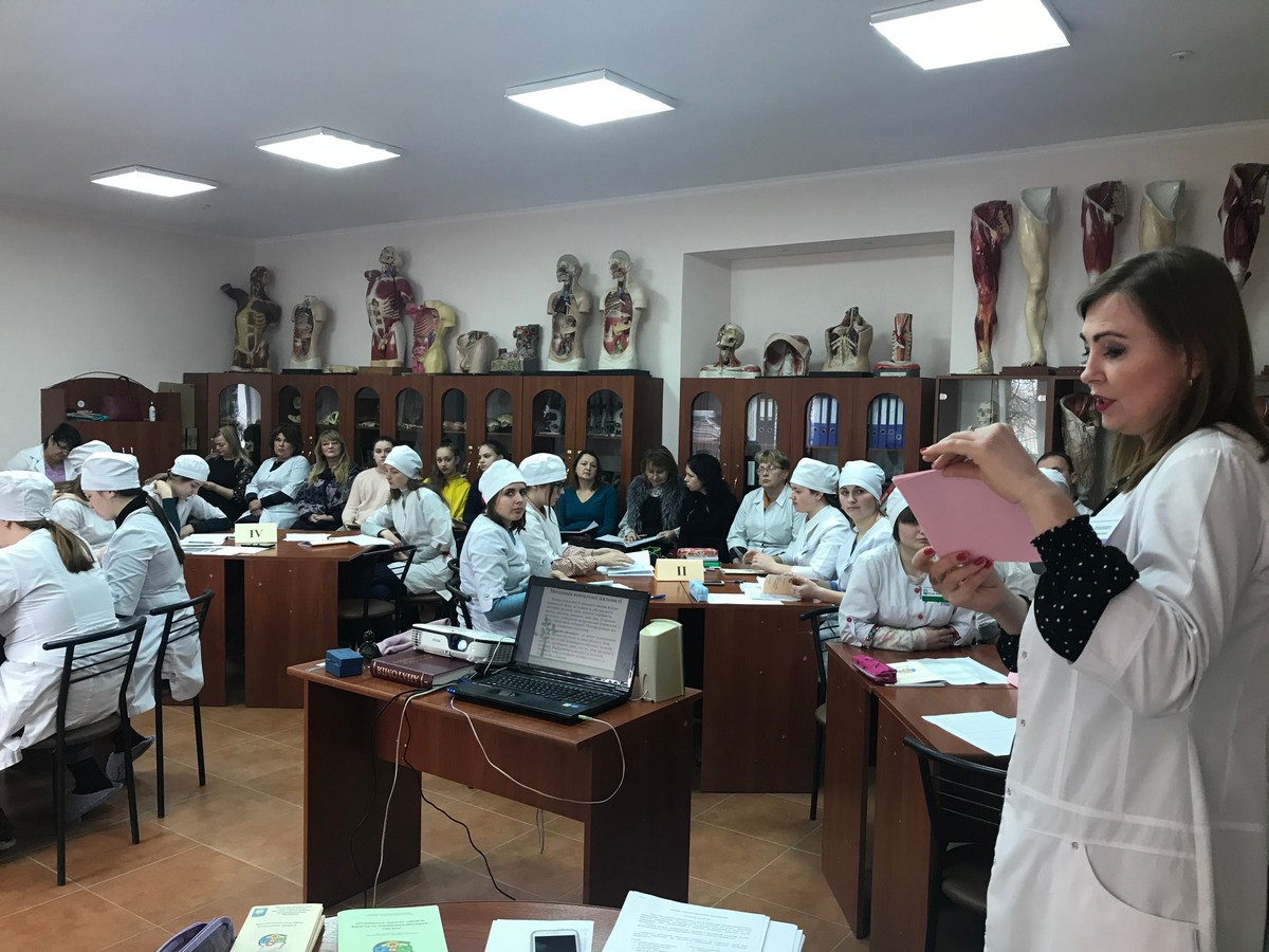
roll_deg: -1.7
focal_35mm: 28
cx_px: 634
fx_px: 1026
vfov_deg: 49.7
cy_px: 476
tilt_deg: -4.3
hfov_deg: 63.4
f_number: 1.8
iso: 40
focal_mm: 3.99
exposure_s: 1/20
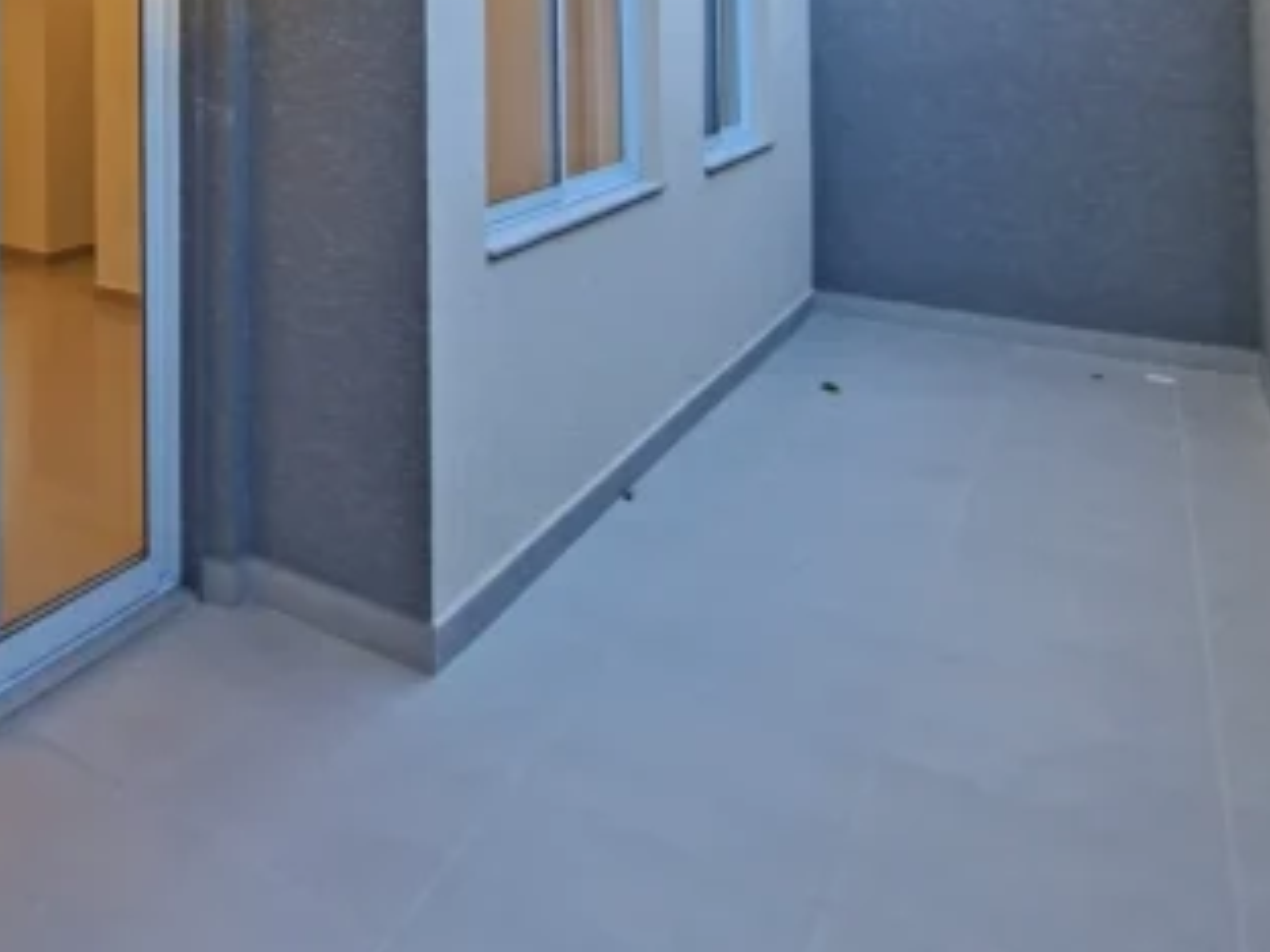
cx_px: 175
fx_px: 1101
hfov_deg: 53.9
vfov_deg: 41.1
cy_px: 8
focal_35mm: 30
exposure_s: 1/120
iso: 40
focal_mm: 1.74
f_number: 2.2
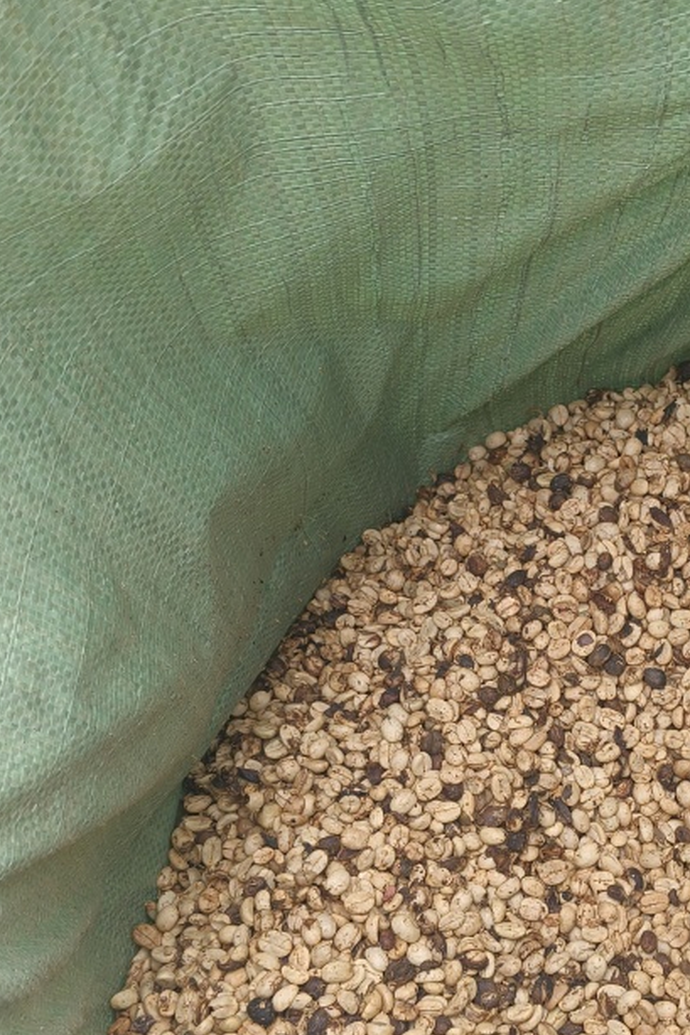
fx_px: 1352
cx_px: 589
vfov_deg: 41.8
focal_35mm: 47
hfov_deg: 27.8
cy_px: 599
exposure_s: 1/313
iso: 80
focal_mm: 4.84
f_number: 1.8
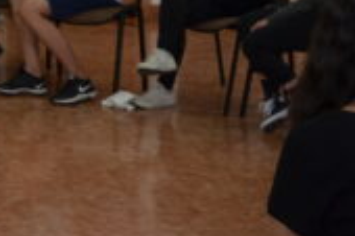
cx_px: -194
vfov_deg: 10.3
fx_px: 1202
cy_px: -241
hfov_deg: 15.4
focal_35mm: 122
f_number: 3.5
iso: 400
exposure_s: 1/125
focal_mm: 18
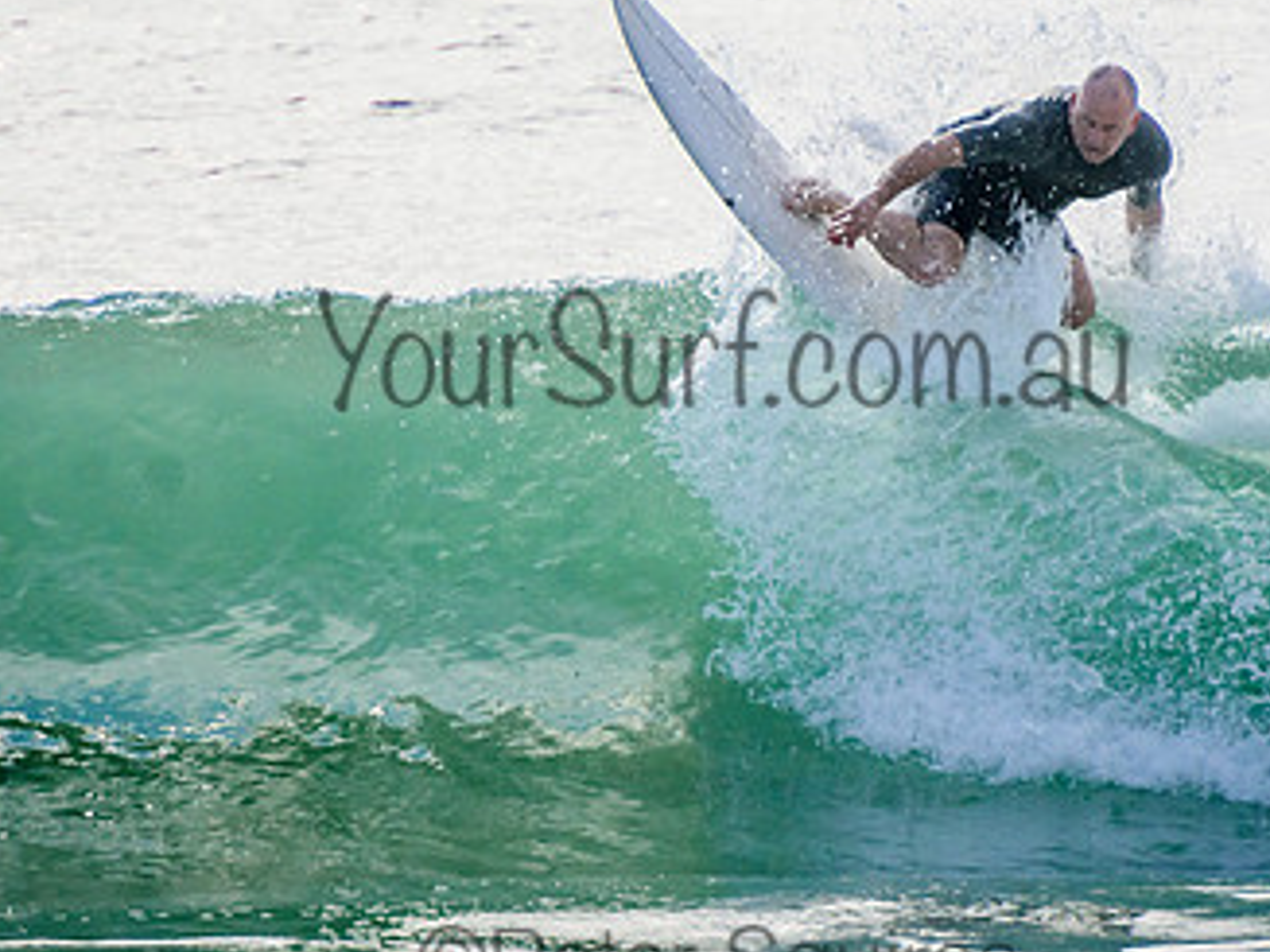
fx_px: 37592
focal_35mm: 1025
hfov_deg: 1.9
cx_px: 719
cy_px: 317
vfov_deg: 1.5
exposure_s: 1/2000
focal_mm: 400
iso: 320
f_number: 5.6
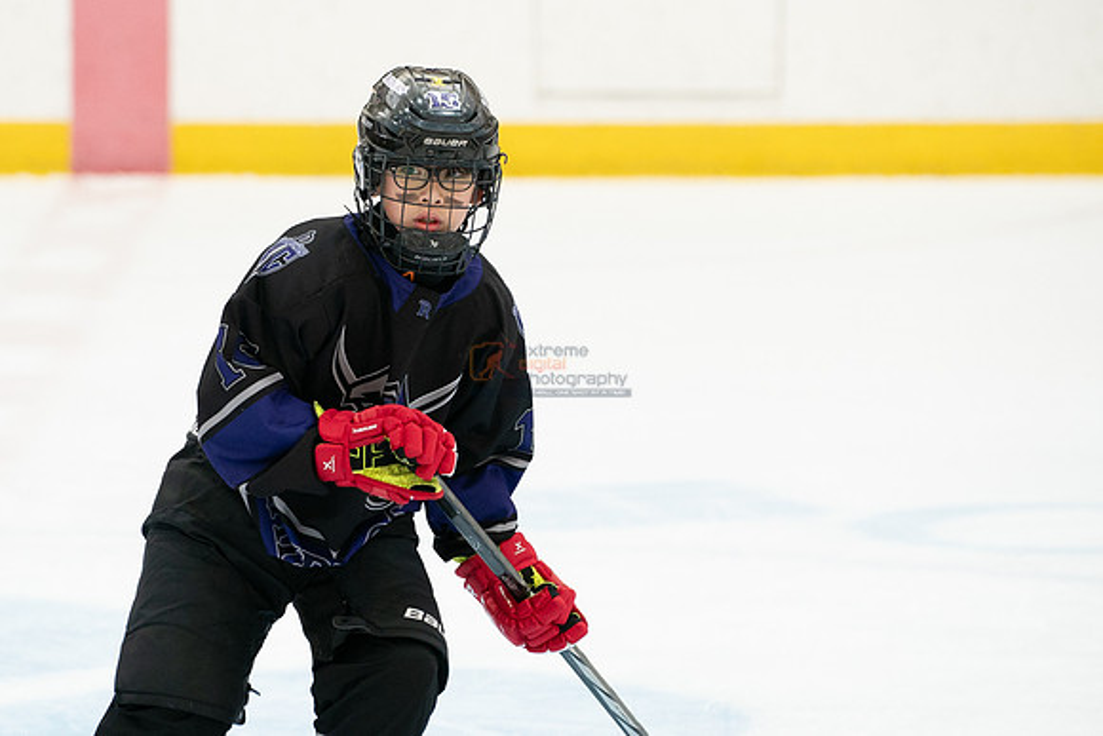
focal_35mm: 285
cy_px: 339
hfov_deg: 7.2
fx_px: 8727
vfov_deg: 4.8
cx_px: 445
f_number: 3.2
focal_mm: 150
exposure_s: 1/1000
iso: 2000
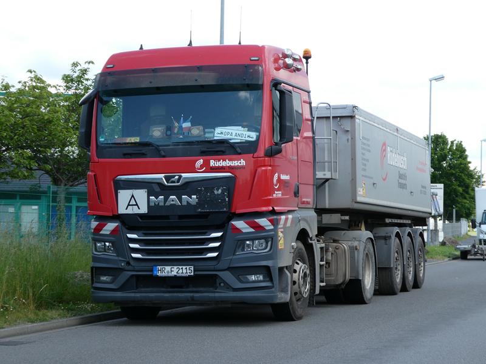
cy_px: 182
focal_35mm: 84
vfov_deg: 17.6
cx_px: 243
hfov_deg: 23.3
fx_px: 1179
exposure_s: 1/200
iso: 80
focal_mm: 15
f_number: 4.8
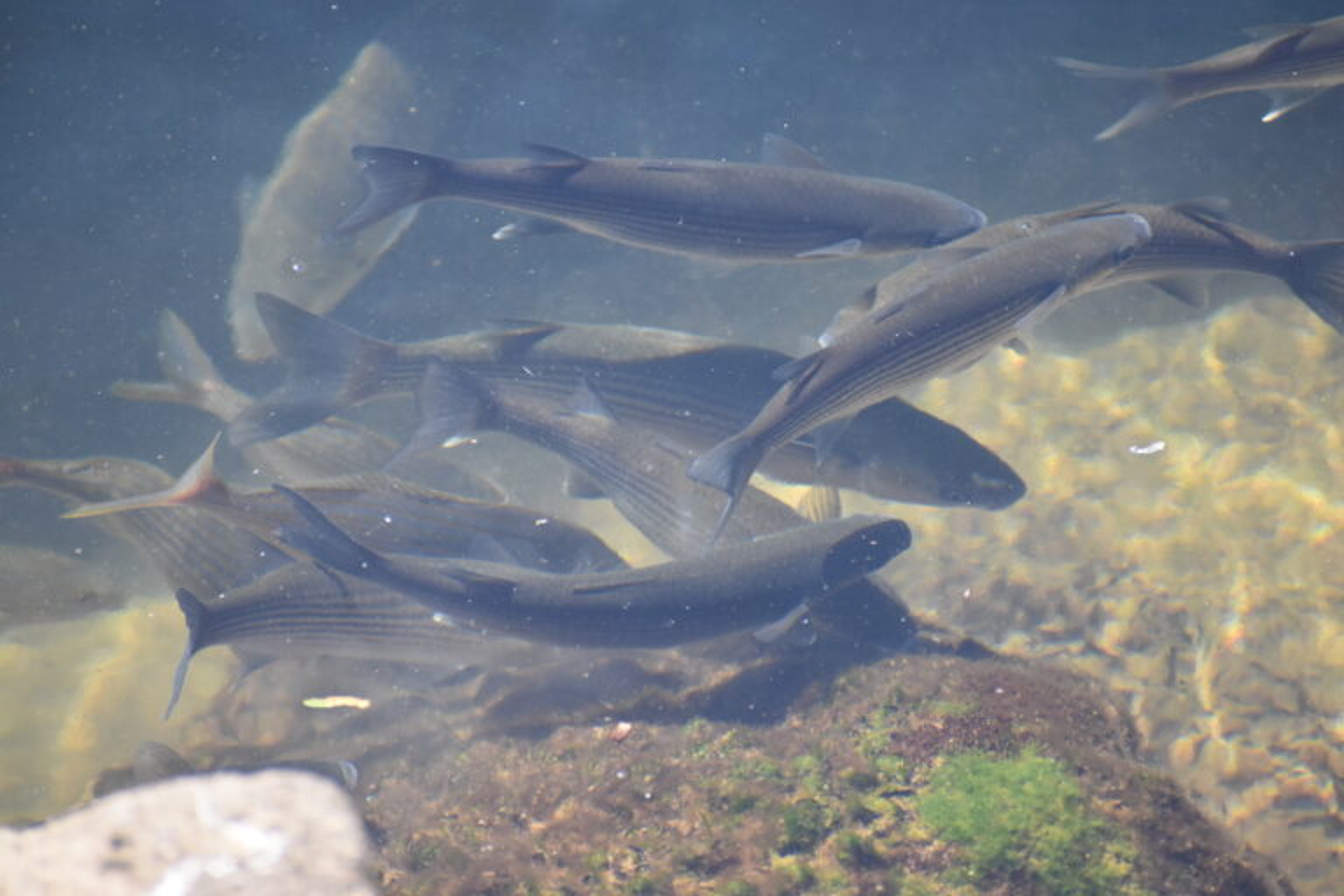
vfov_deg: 3.1
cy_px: 448
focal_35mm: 450
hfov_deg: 4.6
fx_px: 16799
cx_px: 672
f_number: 6.3
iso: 800
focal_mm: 300
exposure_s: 1/500
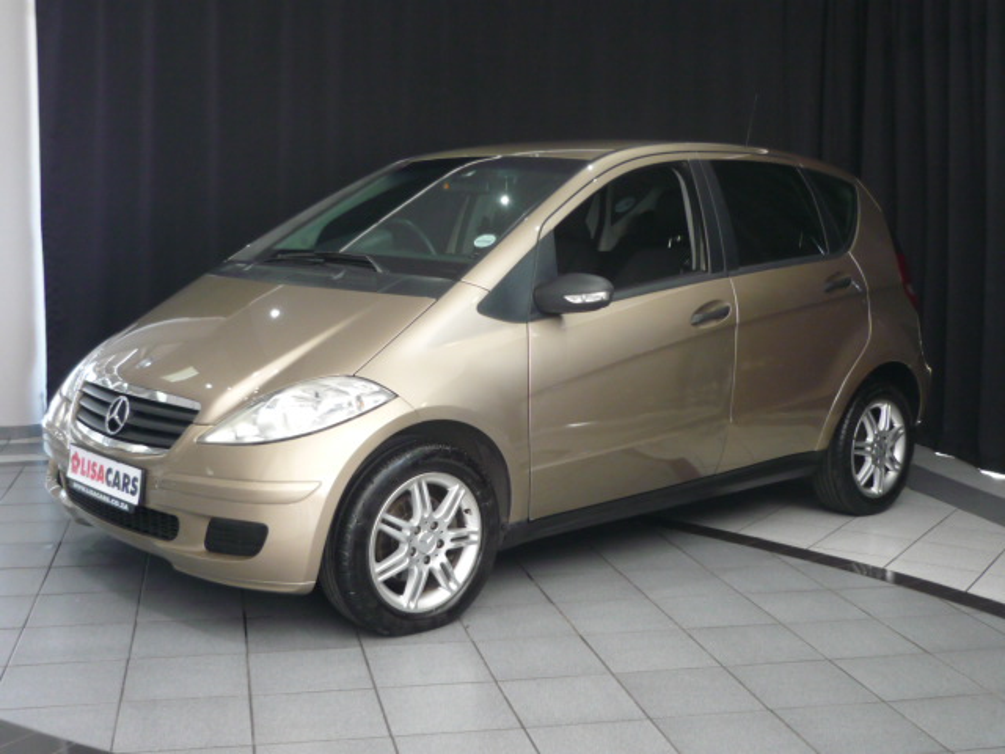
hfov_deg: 43.9
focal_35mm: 43
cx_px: 502
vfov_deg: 33.6
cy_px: 377
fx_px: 1248
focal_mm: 5.5
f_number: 2.8
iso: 200
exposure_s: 1/30
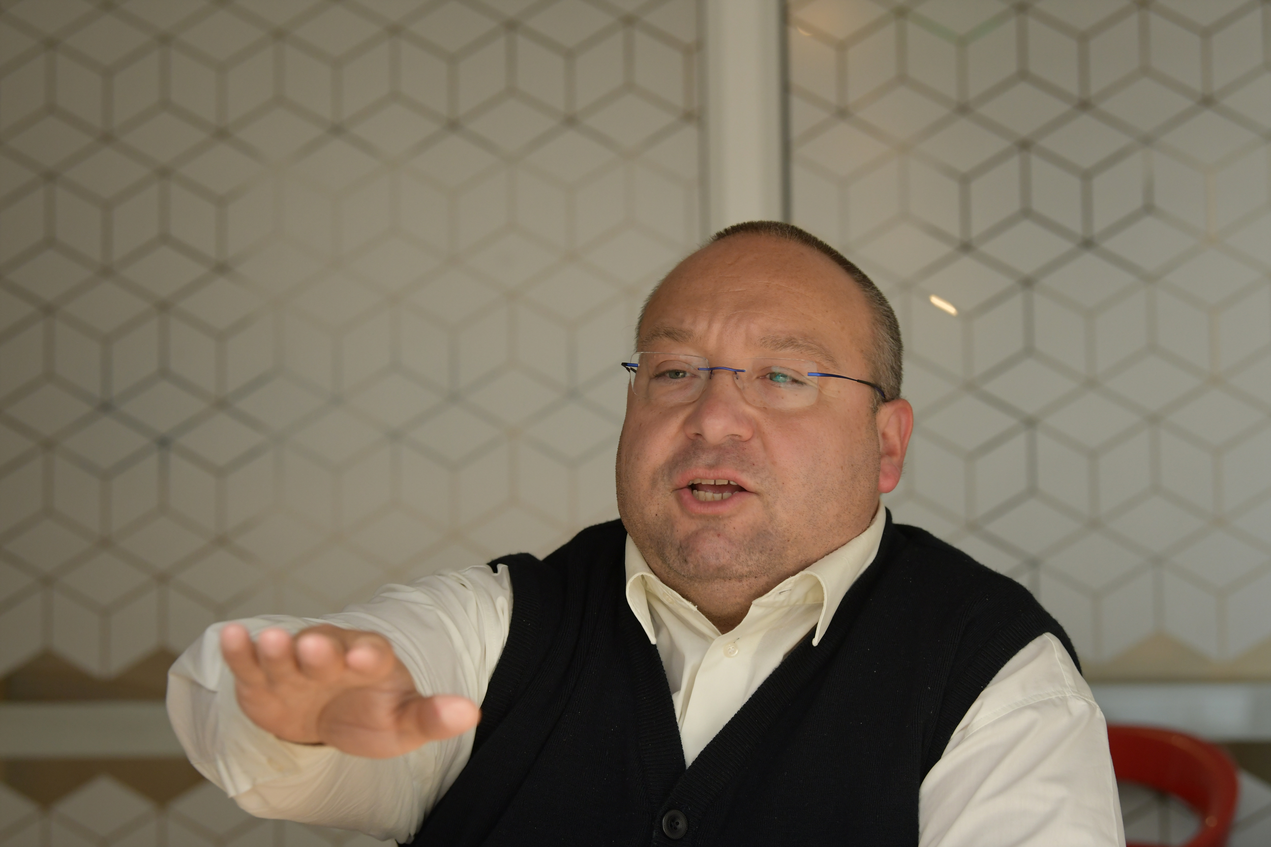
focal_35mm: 110
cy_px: 424
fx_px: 3883
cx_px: 636
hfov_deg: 18.6
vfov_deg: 12.4
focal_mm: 110
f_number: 5
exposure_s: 1/250
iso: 1000
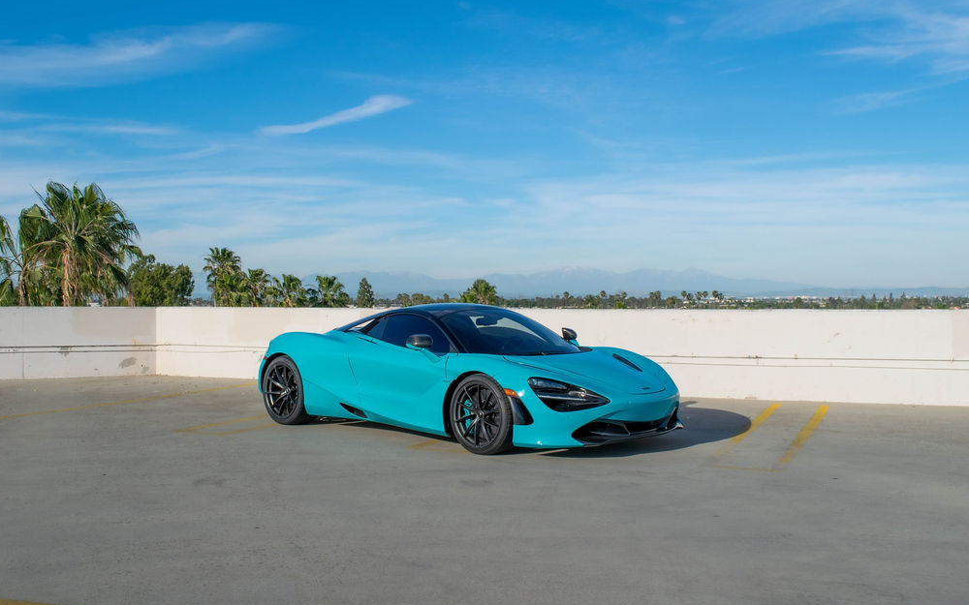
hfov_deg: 54.0
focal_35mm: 36
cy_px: 288
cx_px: 488
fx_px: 951
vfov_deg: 35.3
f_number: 11
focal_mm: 23
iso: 200
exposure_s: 1/500
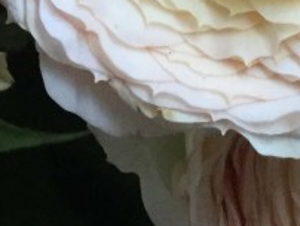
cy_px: -302
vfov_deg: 8.7
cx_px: 159
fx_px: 1362
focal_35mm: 157
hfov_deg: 12.6
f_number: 2.4
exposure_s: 1/30
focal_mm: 3.3
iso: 80
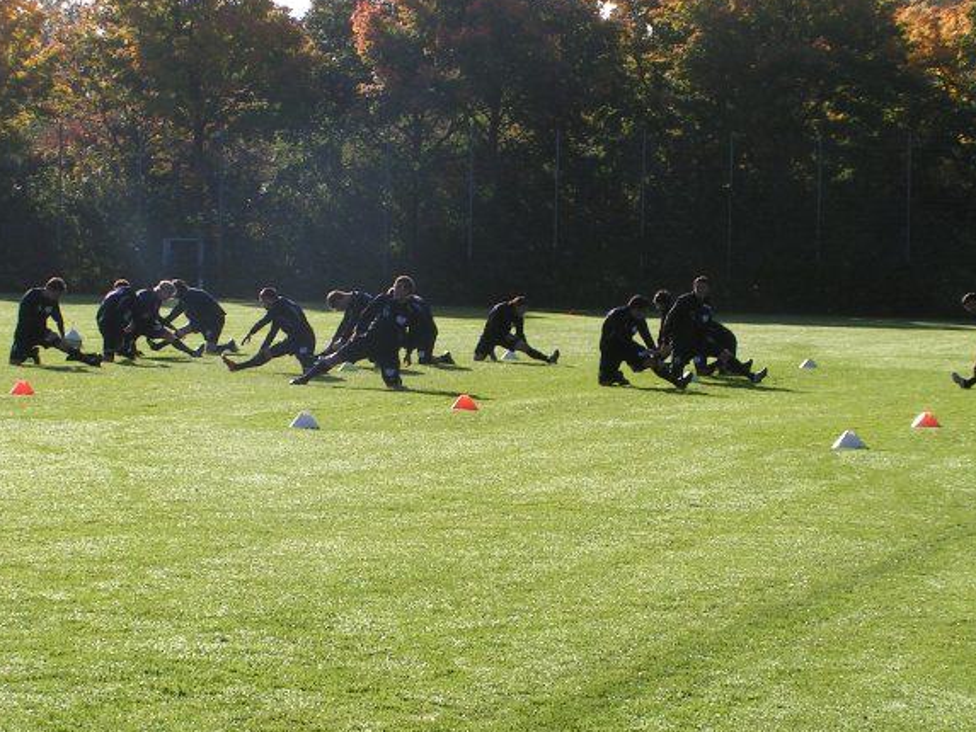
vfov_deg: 11.7
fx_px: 3582
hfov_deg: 15.5
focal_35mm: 127
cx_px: 446
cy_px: 300
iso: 50
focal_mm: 13.9
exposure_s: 1/320
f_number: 6.3
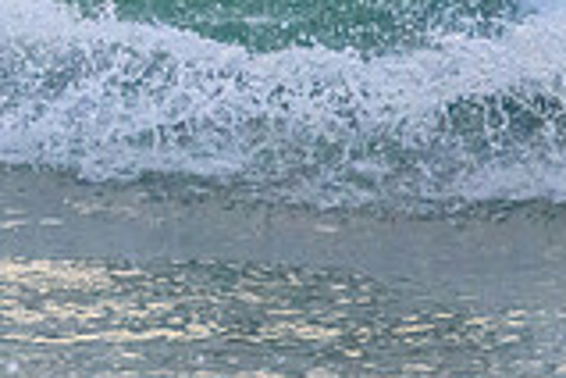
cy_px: -230
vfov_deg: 0.5
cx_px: -449
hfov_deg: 0.7
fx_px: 45842
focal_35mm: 2916
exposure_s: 1/2000
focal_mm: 800
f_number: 11
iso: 8000
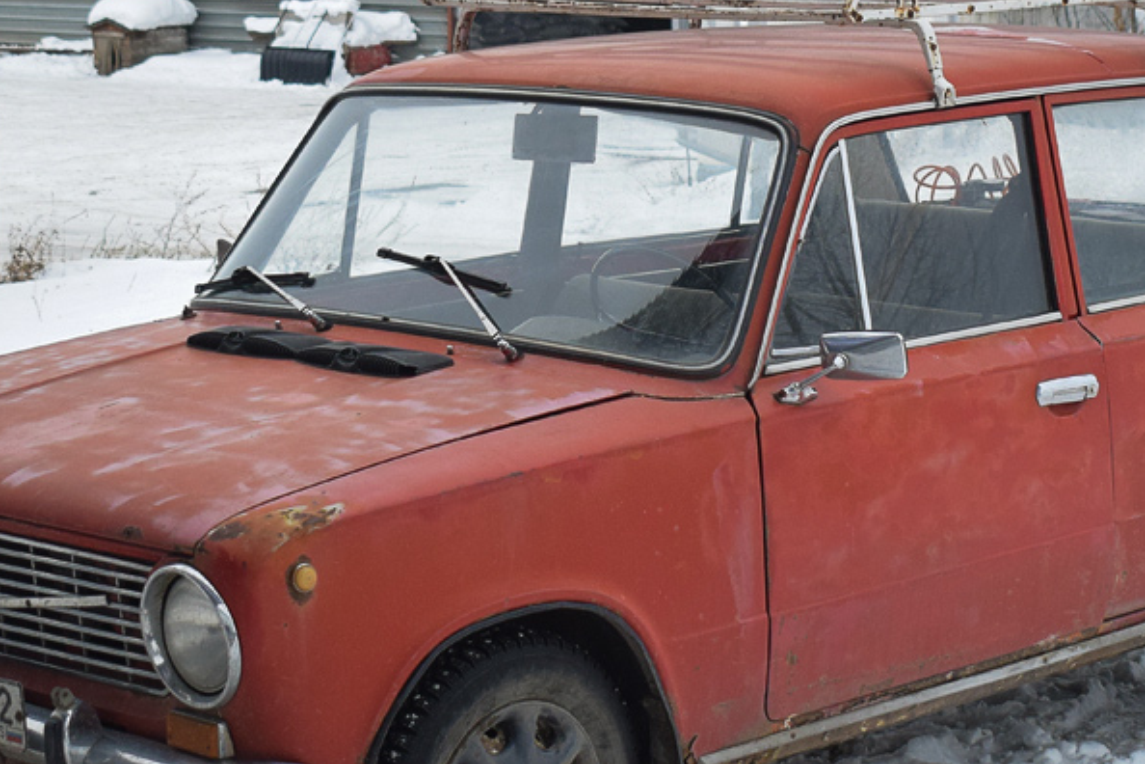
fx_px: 2990
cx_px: 592
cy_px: 268
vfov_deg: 14.5
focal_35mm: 94
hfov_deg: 21.7
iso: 800
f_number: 7.1
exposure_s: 1/1000
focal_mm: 31
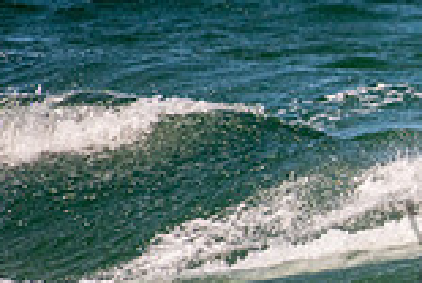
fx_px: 23019
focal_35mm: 1960
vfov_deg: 0.7
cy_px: 193
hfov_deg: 1.0
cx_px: 726
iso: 250
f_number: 5.6
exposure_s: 1/1250
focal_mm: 500
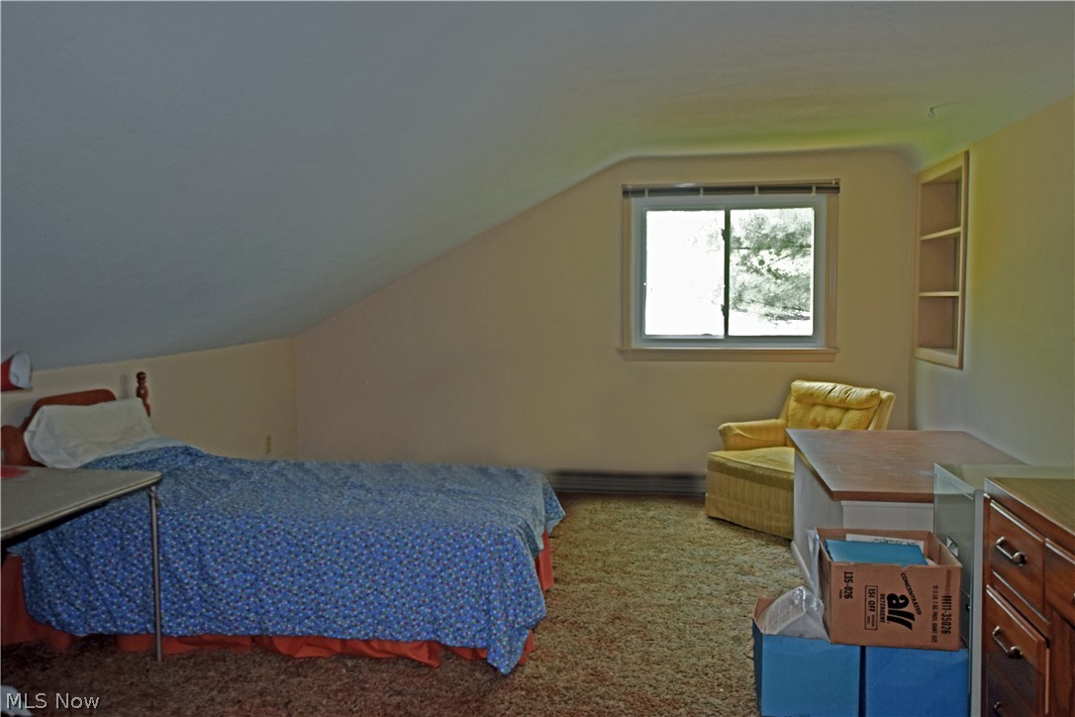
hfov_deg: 70.4
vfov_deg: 50.4
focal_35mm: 26
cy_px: 358
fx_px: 761
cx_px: 538
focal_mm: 17
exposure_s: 1/80
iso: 800
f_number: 4.5
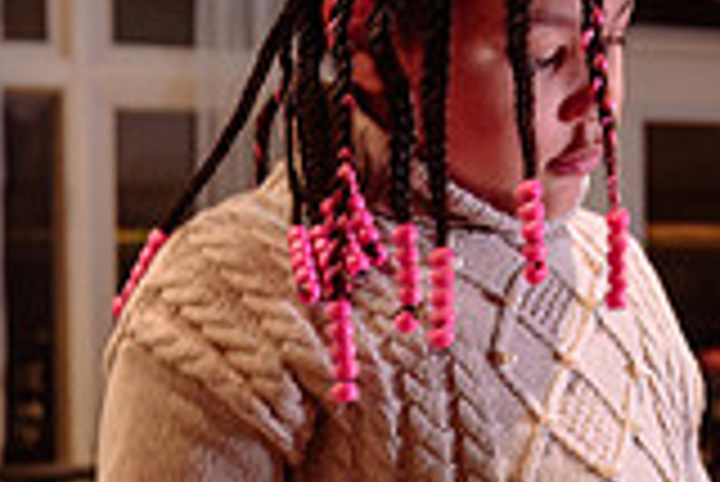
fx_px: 2202
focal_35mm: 110
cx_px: 574
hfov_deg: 18.4
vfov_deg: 12.2
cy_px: 552
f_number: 4
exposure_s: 1/50
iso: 500
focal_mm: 28.5
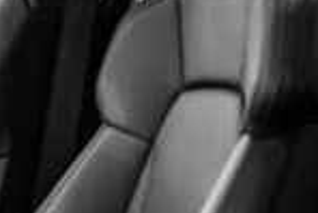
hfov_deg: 18.0
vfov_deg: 12.2
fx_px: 920
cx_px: 443
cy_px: -154
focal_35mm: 104
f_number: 3.5
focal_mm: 24
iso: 1000
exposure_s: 1/160
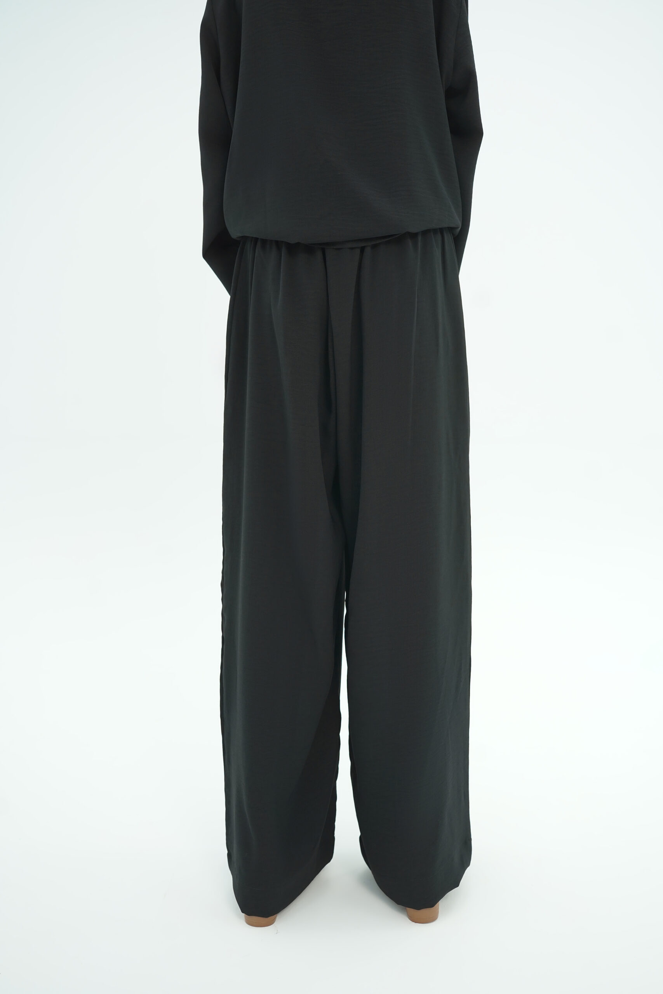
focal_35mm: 35
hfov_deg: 37.9
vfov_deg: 54.4
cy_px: 497
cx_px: 332
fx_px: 967
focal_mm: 35
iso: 500
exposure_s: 1/125
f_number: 4
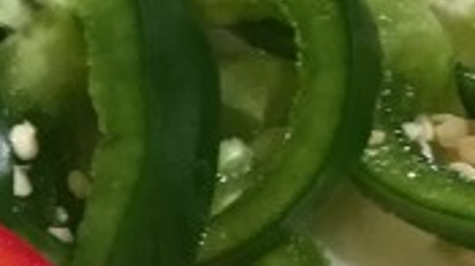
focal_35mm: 185
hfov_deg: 10.6
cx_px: -491
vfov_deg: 6.4
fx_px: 2328
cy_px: 521
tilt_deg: -60.9
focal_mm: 4.15
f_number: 2.2
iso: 64
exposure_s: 1/30
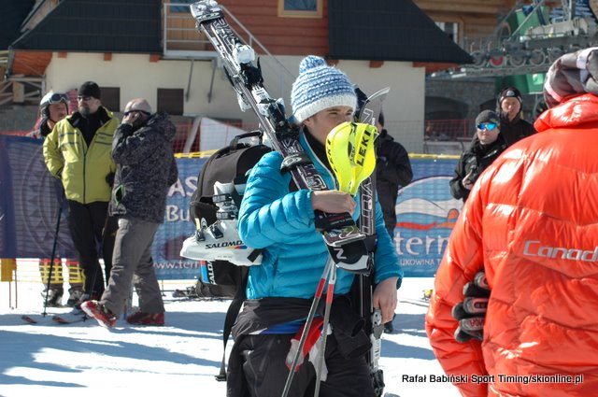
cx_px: 299
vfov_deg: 13.0
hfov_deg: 19.5
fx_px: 1742
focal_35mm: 105
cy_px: 198
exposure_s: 1/400
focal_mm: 70
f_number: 10
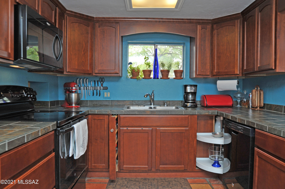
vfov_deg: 49.5
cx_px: 142
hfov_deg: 69.4
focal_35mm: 26
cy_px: 94
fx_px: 206
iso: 640
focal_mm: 26
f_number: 6.3
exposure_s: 1/200
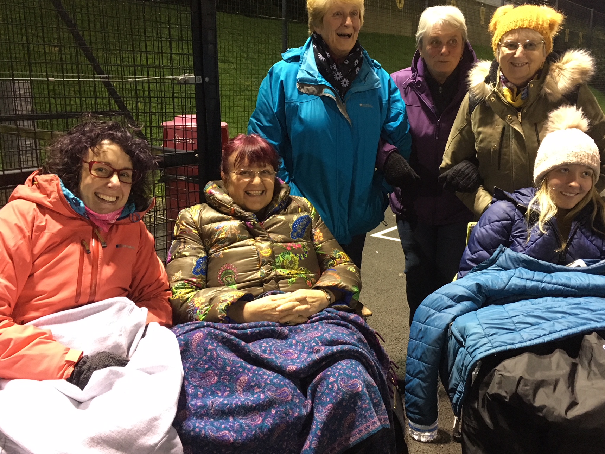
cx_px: 340
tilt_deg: -11.7
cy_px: 215
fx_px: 594
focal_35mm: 34
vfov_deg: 41.8
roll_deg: -0.5
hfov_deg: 53.8
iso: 200
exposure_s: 1/33
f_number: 2.2
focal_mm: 4.15
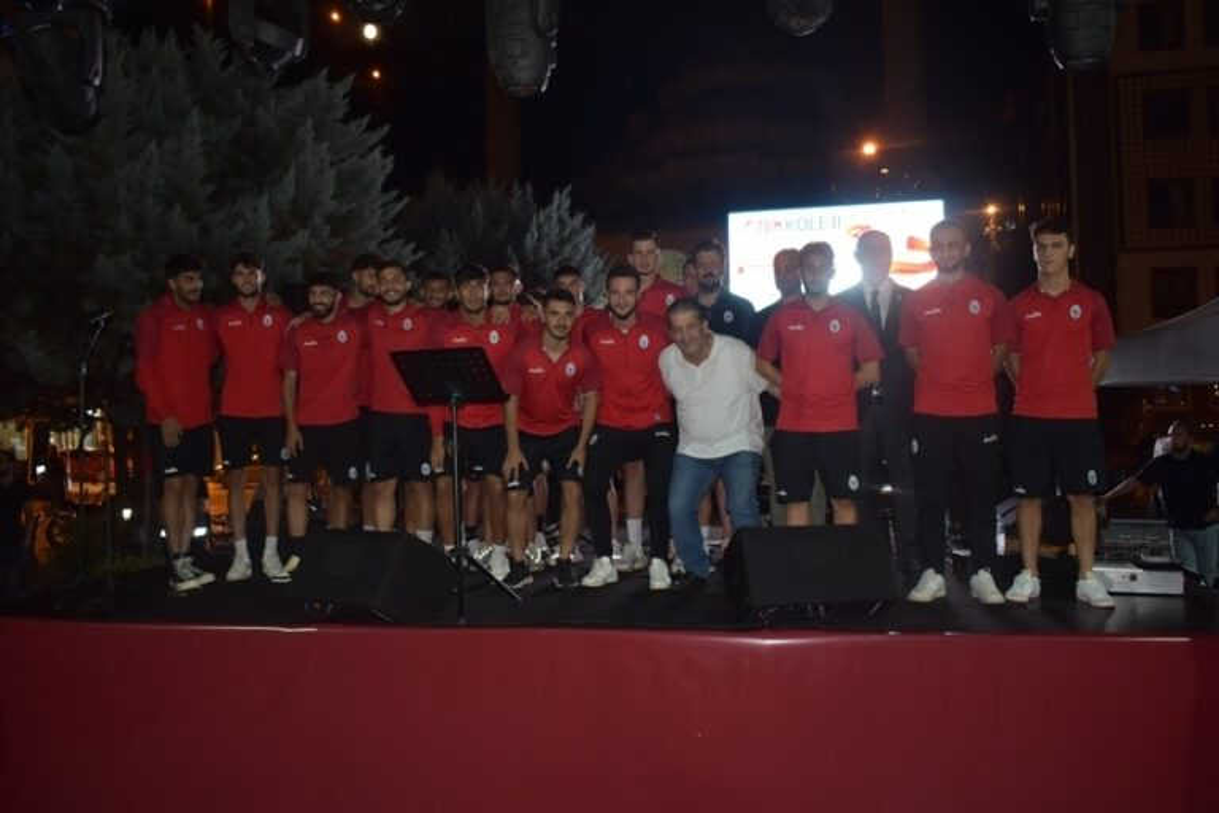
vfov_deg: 43.6
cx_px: 610
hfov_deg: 61.9
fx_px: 1016
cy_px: 406
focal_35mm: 30
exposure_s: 1/30
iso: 640
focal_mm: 20
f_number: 3.5
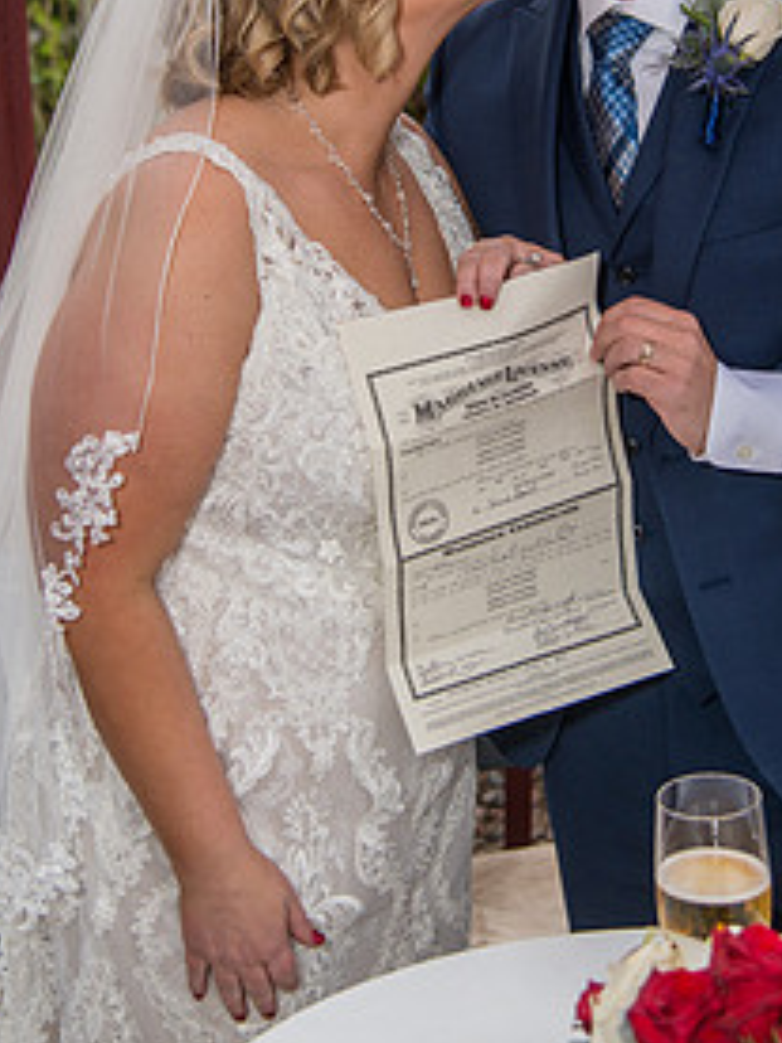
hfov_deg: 20.4
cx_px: 480
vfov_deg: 26.7
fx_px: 2169
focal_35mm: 72
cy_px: 268
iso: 400
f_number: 4.5
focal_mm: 46
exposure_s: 1/200
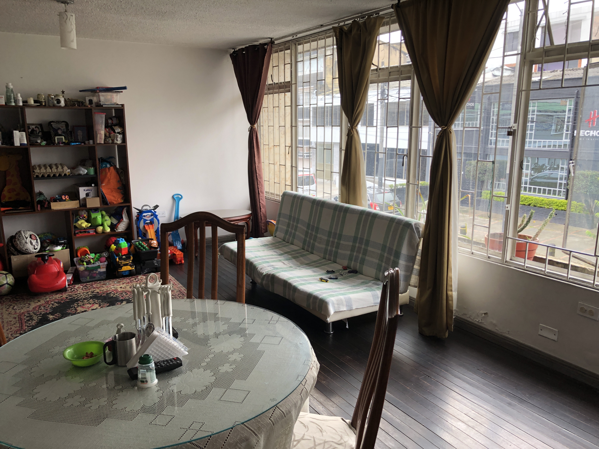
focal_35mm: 28
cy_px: 224
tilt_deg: -12.1
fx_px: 485
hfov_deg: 63.4
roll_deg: +0.6
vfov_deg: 49.7
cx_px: 300
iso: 40
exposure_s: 1/120
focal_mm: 3.99
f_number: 1.8
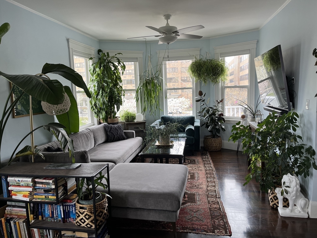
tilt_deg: -8.0
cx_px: 158
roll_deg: +2.3
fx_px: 238
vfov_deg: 53.1
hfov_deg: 67.3
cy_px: 119
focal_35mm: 26
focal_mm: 5.1
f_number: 1.6
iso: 50
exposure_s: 1/121
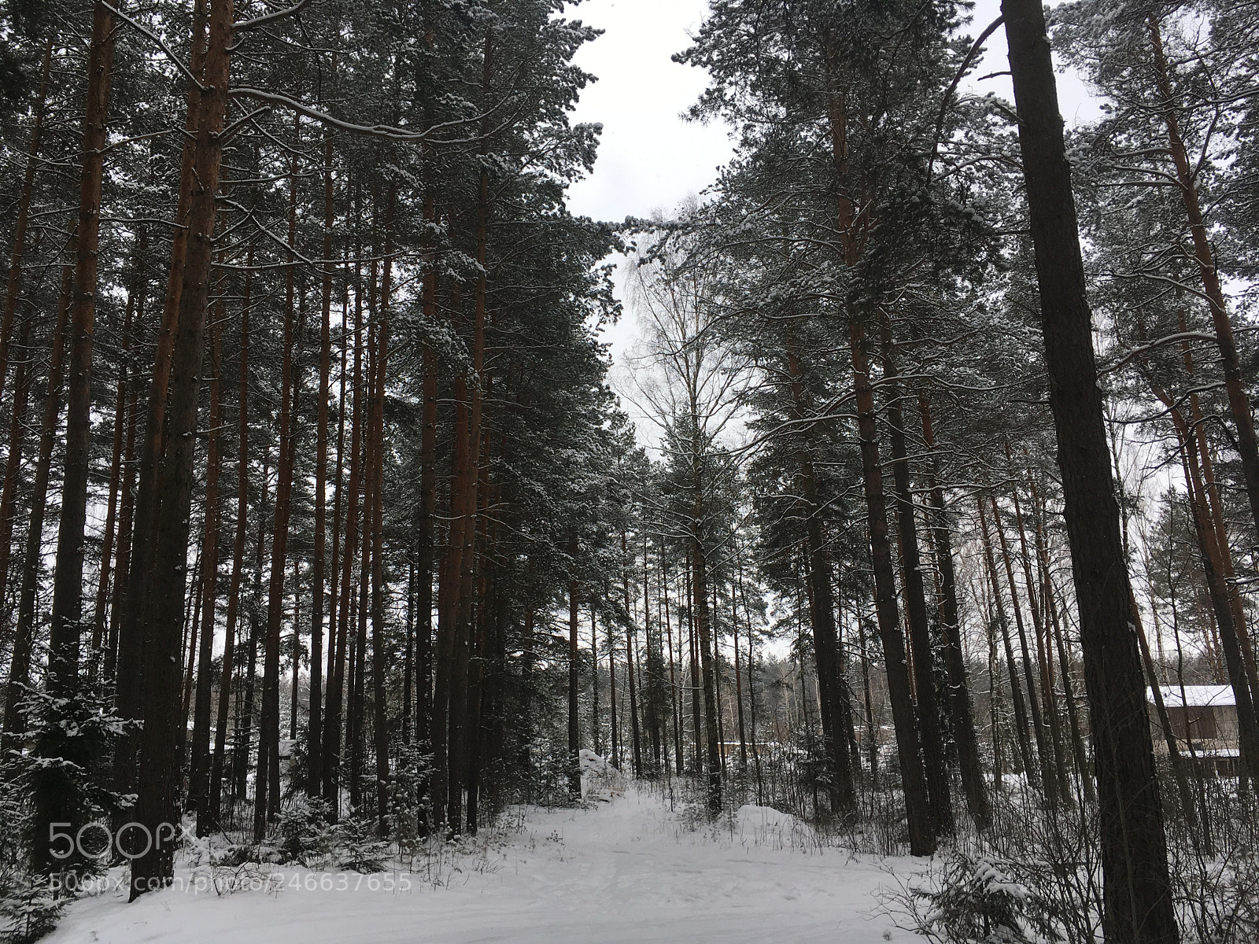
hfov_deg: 61.7
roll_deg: +1.6
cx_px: 630
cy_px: 472
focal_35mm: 29
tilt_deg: +14.1
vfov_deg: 48.2
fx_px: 1055
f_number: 2.2
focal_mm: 4.15
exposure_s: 1/382
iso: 25
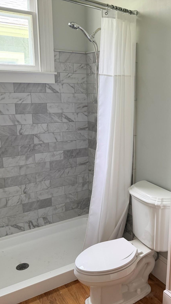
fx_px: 282
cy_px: 152
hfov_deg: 32.7
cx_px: 138
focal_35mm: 35
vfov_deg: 56.6
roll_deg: -1.9
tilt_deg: -10.9
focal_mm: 6.76
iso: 200
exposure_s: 1/121
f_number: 1.78
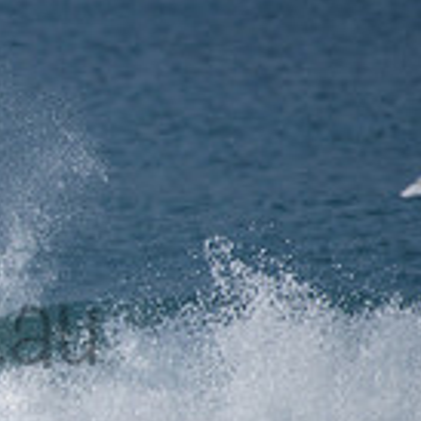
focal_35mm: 1859
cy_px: 293
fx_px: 25579
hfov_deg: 0.9
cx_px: -227
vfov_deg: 0.9
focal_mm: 500
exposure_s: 1/2000
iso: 200
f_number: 5.6
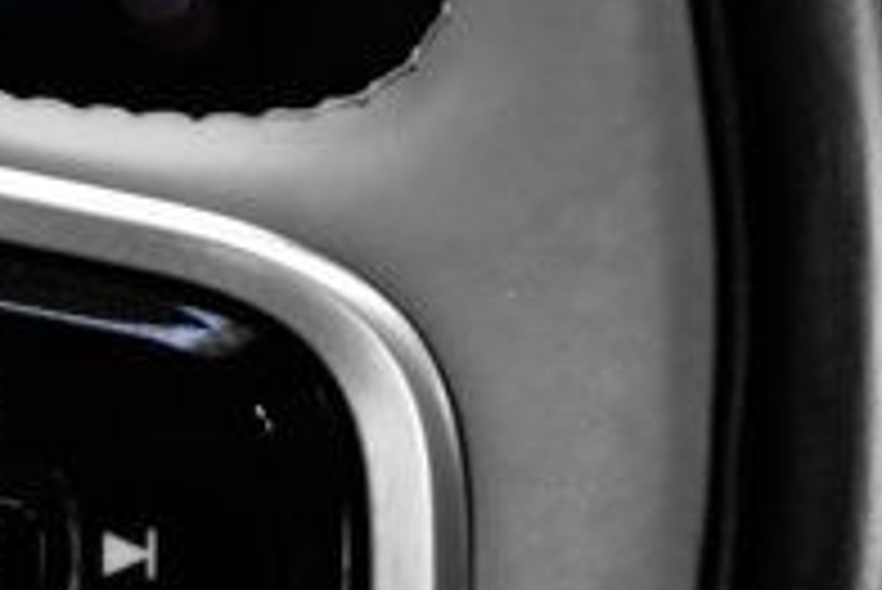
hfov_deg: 6.0
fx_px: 8385
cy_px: 536
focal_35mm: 342
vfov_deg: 4.0
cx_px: -212
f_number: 2.8
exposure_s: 1/200
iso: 500
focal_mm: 70
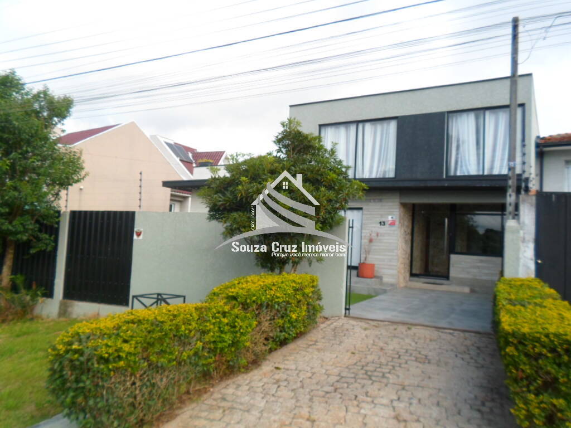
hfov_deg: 69.4
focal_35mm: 25
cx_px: 286
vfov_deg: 54.9
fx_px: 412
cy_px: 214
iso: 80
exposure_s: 1/750
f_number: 2.5
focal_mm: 4.5
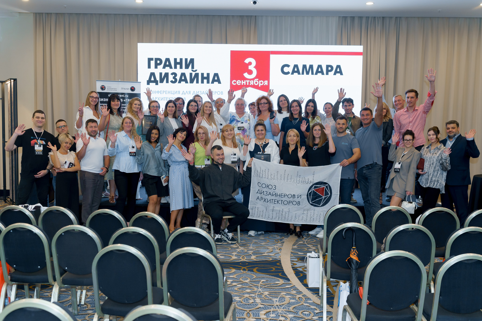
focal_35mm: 38
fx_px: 505
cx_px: 236
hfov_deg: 51.1
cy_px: 173
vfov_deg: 35.3
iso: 1000
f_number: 4
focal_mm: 35
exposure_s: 1/125
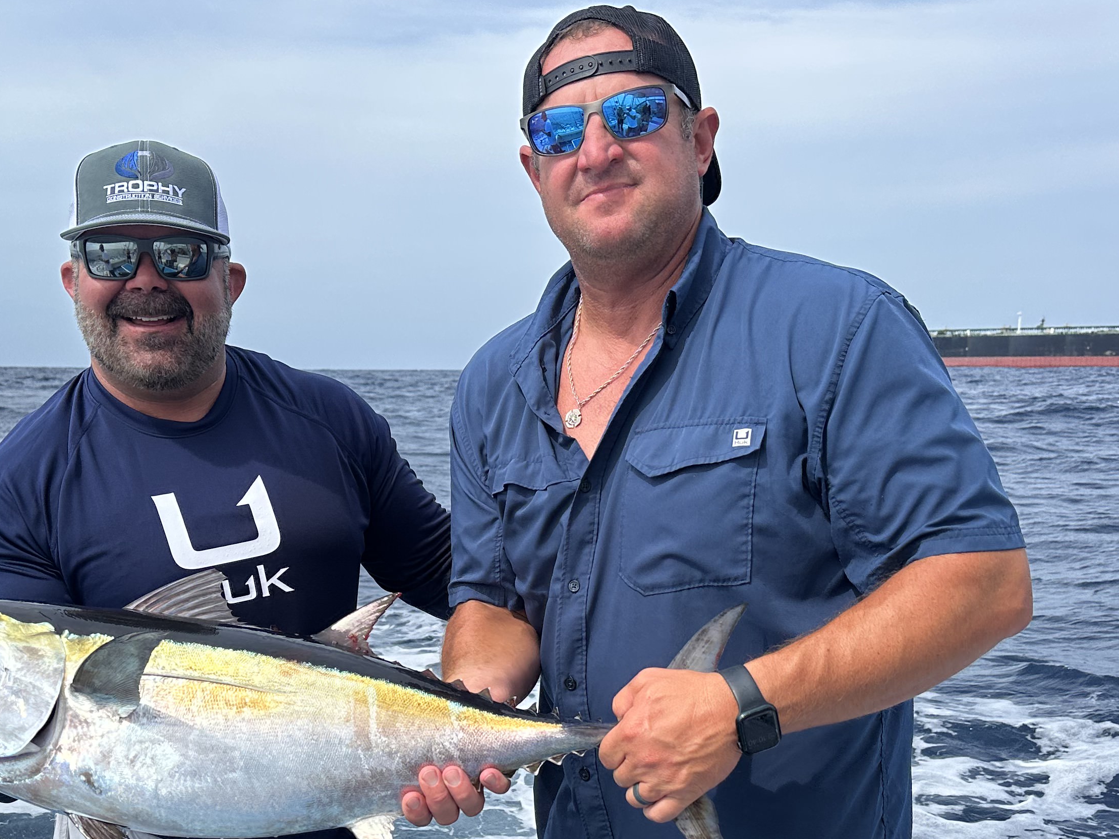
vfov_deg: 32.0
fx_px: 1422
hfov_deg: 42.7
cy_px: 677
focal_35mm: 44
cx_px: 442
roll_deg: -2.9
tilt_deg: -12.7
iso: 80
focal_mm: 6.86
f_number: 1.78
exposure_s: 1/4184
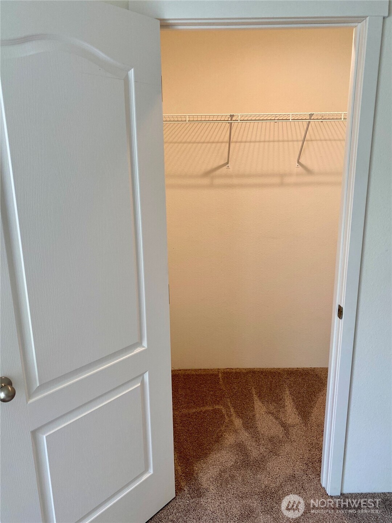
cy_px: 262
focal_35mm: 26
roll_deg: +1.0
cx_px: 196
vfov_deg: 67.3
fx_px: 393
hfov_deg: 53.1
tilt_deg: -15.5
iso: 80
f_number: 1.8
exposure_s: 1/120
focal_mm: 4.25
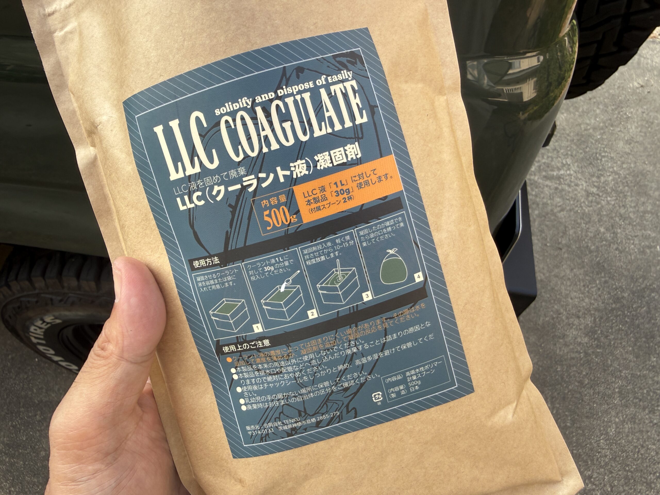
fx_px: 458
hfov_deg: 71.6
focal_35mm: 24
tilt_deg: -56.5
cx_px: 330
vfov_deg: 56.8
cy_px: 248
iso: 40
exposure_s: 1/257
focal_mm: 2.22
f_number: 2.2
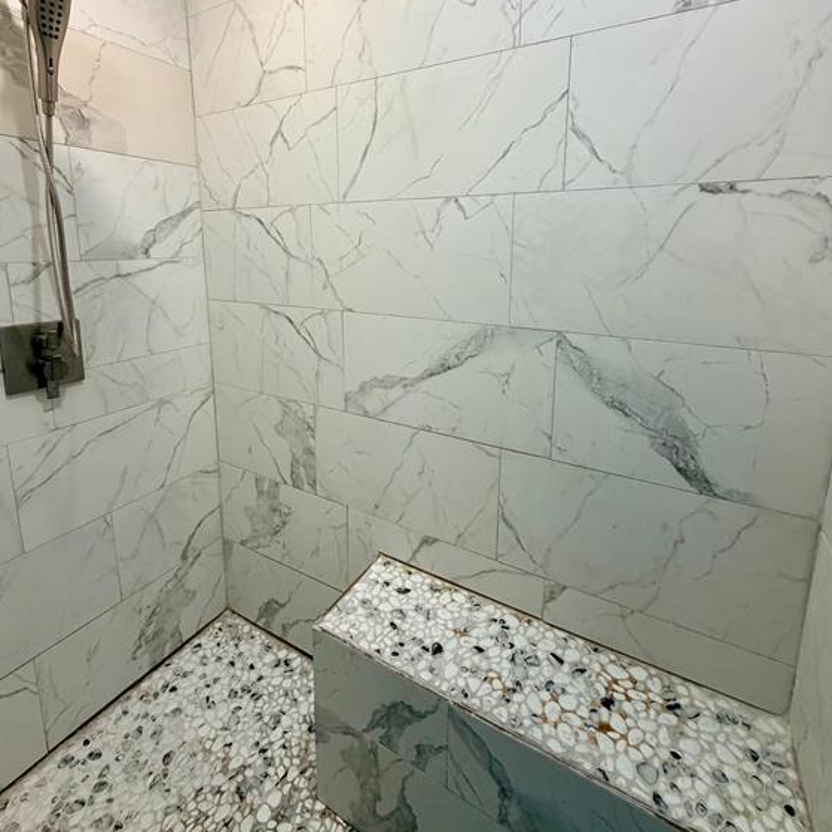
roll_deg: -0.5
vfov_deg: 82.6
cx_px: 412
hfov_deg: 84.0
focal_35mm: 17
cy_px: 320
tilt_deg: -8.2
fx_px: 462
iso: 160
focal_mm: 2.22
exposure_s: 1/111
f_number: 2.2
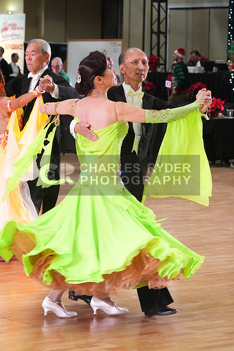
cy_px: 176
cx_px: 117
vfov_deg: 13.9
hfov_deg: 9.3
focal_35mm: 148
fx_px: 1442
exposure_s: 1/200
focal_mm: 148
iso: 10000
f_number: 10
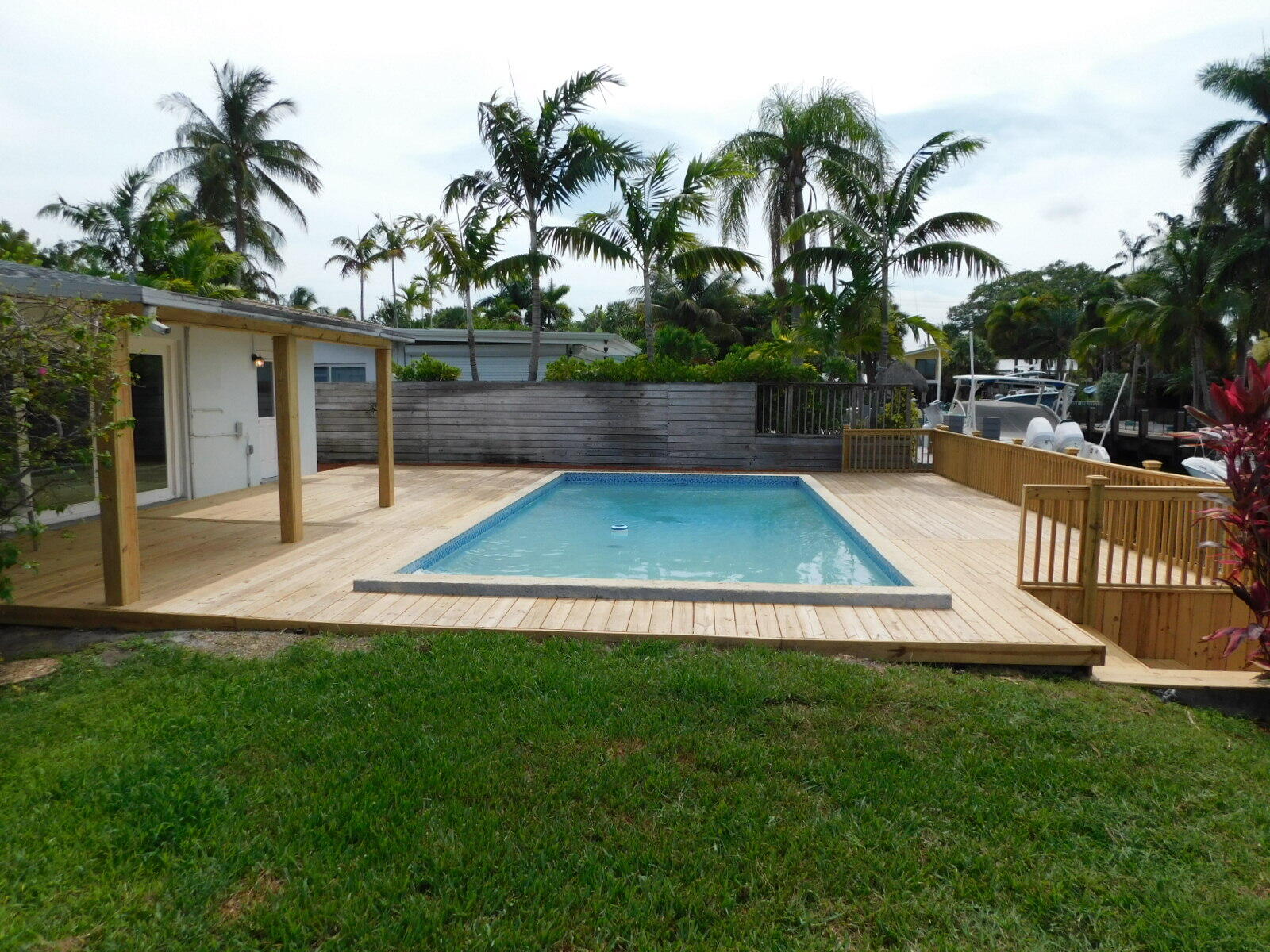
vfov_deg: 58.9
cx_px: 635
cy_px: 476
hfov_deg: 73.9
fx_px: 844
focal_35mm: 23
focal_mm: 4
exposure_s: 1/500
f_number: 6
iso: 125
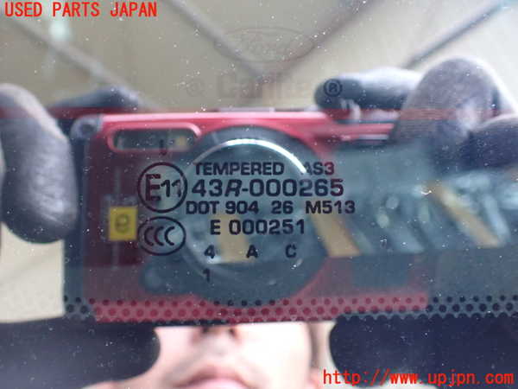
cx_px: 259
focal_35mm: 30
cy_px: 194
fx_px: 449
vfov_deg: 46.8
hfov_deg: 60.0
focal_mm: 5.4
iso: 800
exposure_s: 1/30
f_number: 2.3
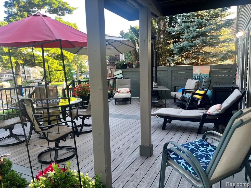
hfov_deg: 67.3
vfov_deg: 53.1
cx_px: 126
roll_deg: +2.0
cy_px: 94
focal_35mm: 26
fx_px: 189
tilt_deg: -8.4
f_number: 1.6
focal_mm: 5.1
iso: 32
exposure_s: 1/120
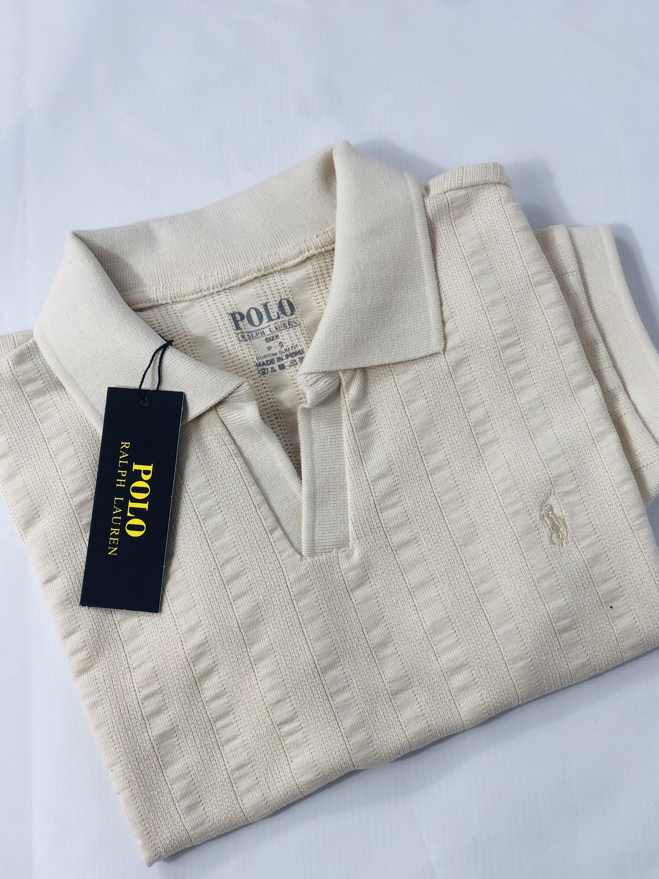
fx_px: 1371
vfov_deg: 35.5
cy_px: 453
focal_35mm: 54
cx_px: 339
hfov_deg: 27.0
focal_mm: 6
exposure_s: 1/120
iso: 20
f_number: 2.4
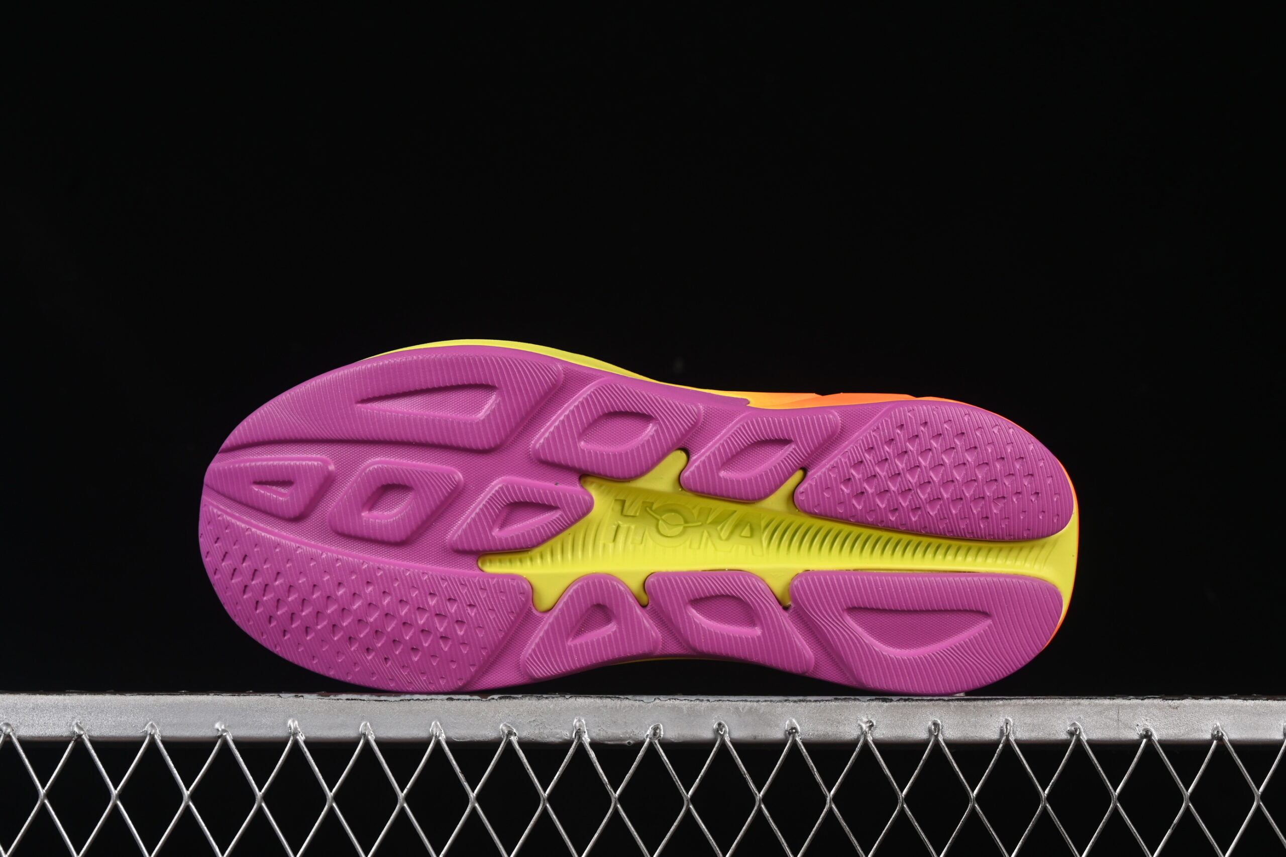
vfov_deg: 18.2
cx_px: 643
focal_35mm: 75
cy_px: 428
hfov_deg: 27.0
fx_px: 2679
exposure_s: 1/80
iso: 160
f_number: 8
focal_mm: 50
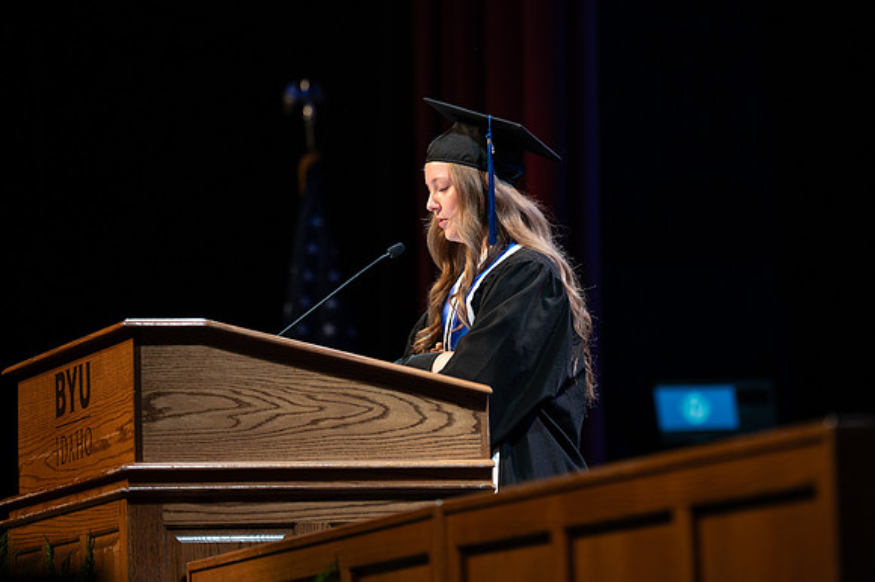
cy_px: 214
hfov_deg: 9.9
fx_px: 5062
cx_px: 529
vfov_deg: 6.6
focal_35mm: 208
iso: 400
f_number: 2.8
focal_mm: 165
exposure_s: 1/125
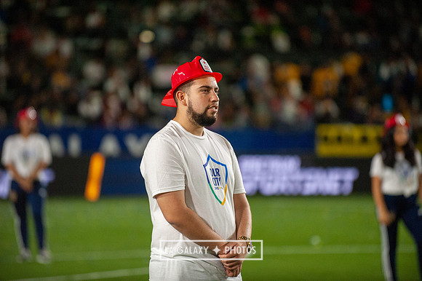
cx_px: 211
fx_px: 2343
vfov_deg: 6.9
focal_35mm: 200
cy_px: 140
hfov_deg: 10.3
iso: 3200
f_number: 2.8
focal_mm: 200
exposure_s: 1/2500
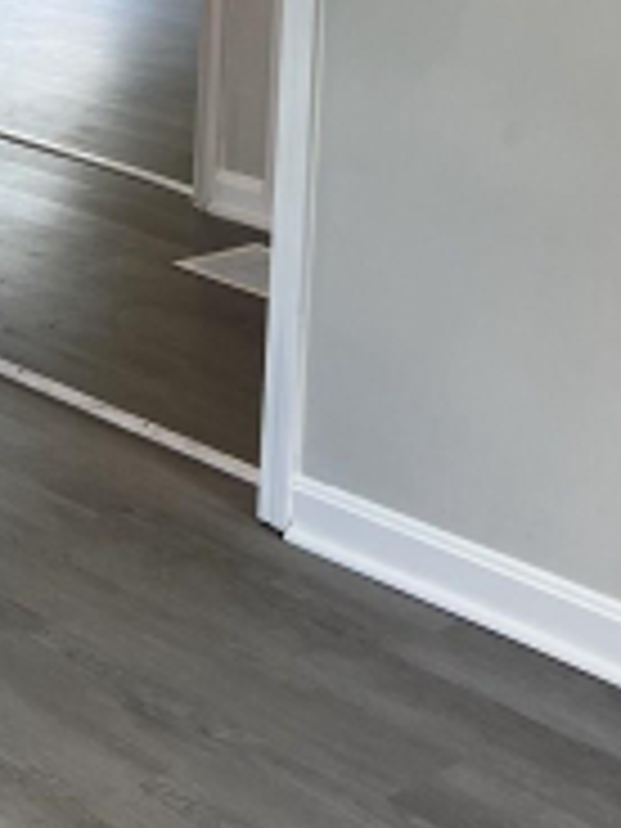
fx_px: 2248
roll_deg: +0.6
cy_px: -88
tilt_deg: -9.3
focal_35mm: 94
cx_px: -446
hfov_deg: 14.2
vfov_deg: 19.9
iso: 64
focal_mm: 5.7
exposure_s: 1/120
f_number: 1.5
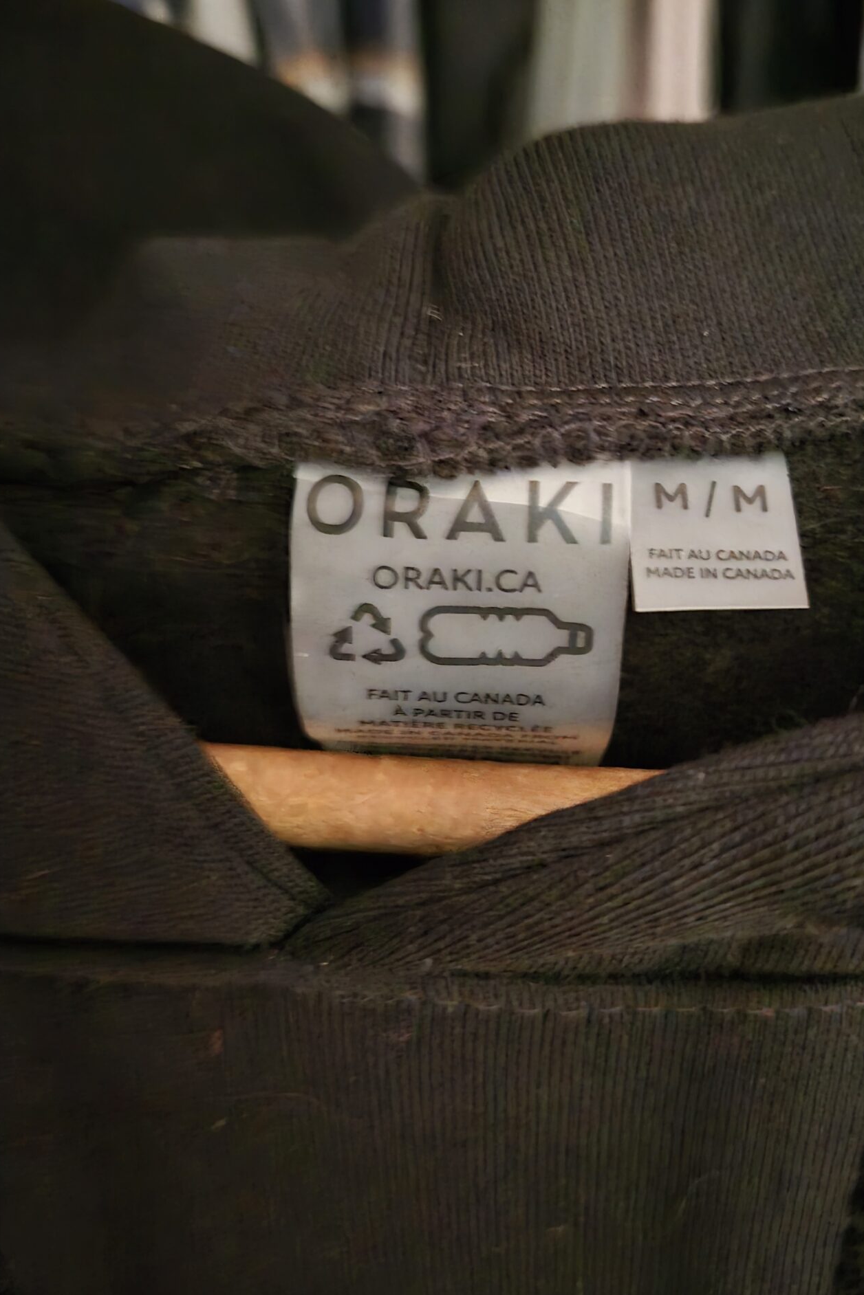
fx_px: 936
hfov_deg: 49.2
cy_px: 616
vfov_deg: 69.4
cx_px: 521
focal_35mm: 26
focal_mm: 5.4
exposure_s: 1/7.06
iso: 3200
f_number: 1.8
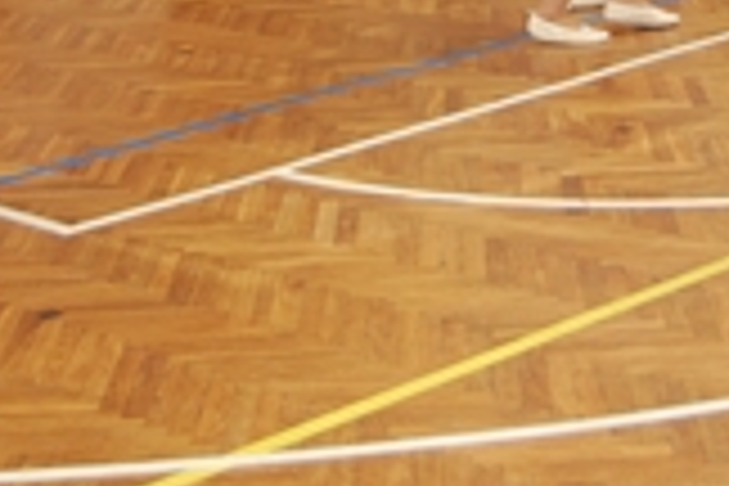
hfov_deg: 18.4
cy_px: -238
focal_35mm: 111
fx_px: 2248
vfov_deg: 11.8
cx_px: 338
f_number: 4
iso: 450
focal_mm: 24
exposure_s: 1/60
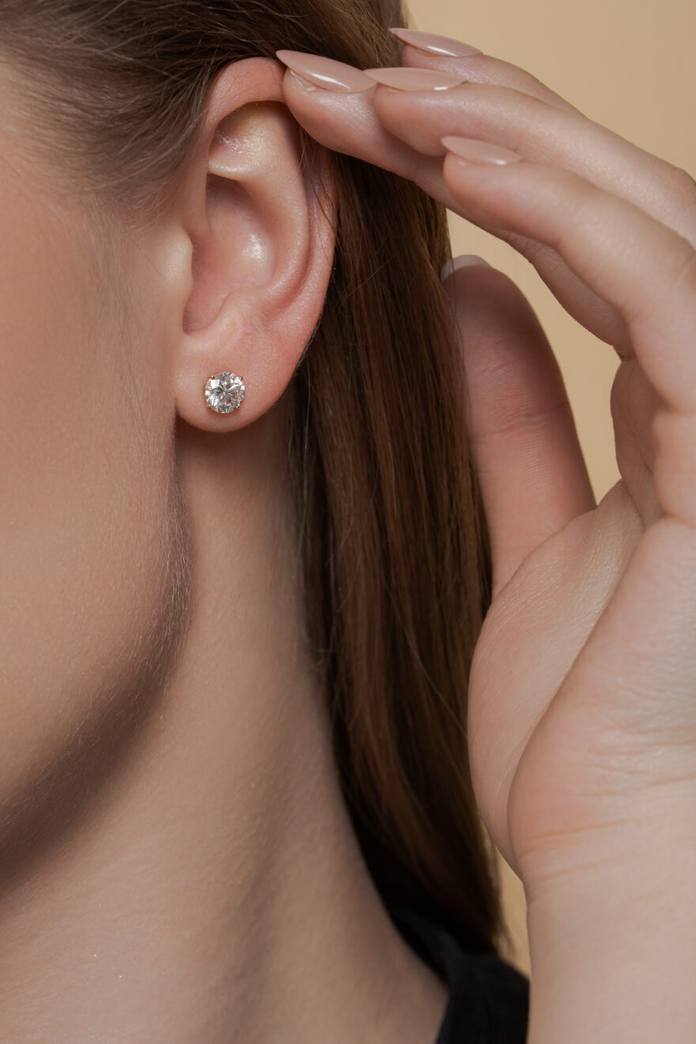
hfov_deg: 11.1
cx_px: 221
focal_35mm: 123
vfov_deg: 16.7
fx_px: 3567
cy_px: 562
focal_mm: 90
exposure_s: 1/160
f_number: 9
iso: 200
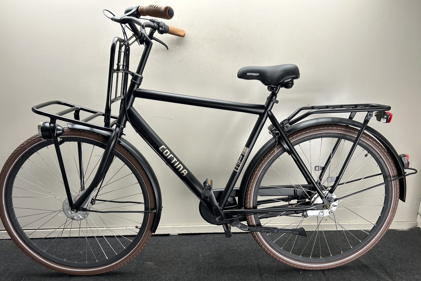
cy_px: 161
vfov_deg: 46.3
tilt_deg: -17.8
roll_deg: +0.8
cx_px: 207
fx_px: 327
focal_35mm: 28
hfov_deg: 65.5
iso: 32
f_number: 1.5
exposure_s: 1/100
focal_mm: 5.7
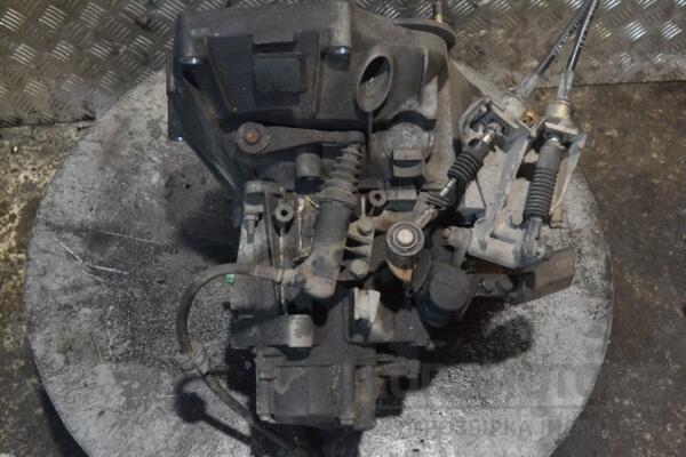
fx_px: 743
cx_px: 343
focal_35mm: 39
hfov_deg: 49.6
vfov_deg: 34.2
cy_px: 228
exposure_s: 1/125
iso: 3200
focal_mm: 26
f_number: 5
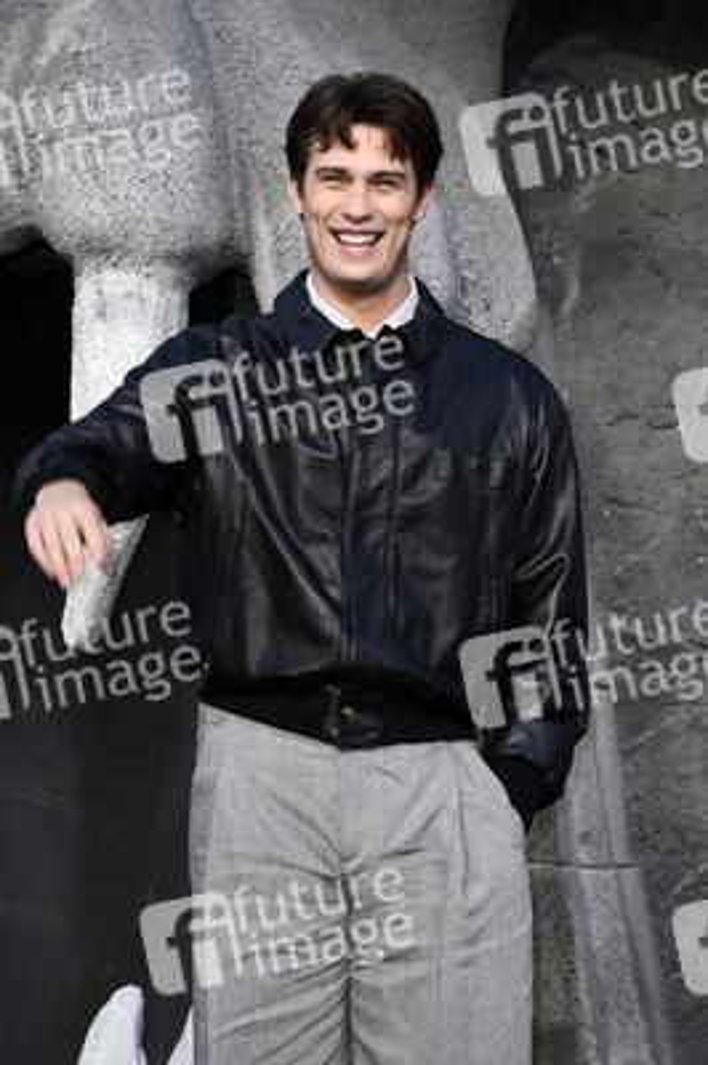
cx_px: 354
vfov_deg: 10.8
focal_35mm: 190
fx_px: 5614
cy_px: 532
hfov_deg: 7.2
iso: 250
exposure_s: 1/250
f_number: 6.3
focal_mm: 190
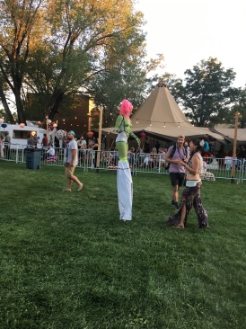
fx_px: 275
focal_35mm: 29
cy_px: 164
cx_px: 123
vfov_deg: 61.7
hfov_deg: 48.2
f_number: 2.2
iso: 25
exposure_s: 1/40
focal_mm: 4.15
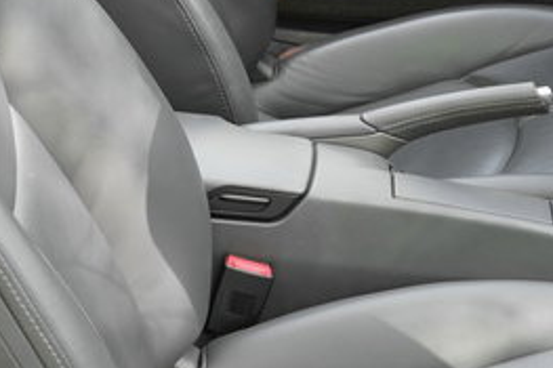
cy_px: 81
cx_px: 427
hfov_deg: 17.4
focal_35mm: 117
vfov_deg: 11.7
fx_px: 1796
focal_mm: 30
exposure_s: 1/30
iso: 320
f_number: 6.3
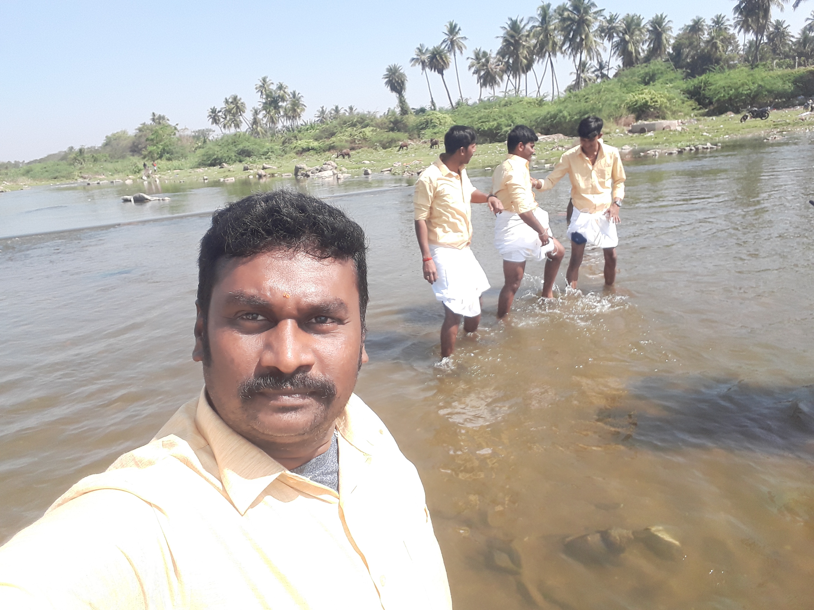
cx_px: 407
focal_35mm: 24
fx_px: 564
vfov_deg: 56.8
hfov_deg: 71.6
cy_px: 305
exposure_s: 1/740
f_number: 1.9
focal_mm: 2.53
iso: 40
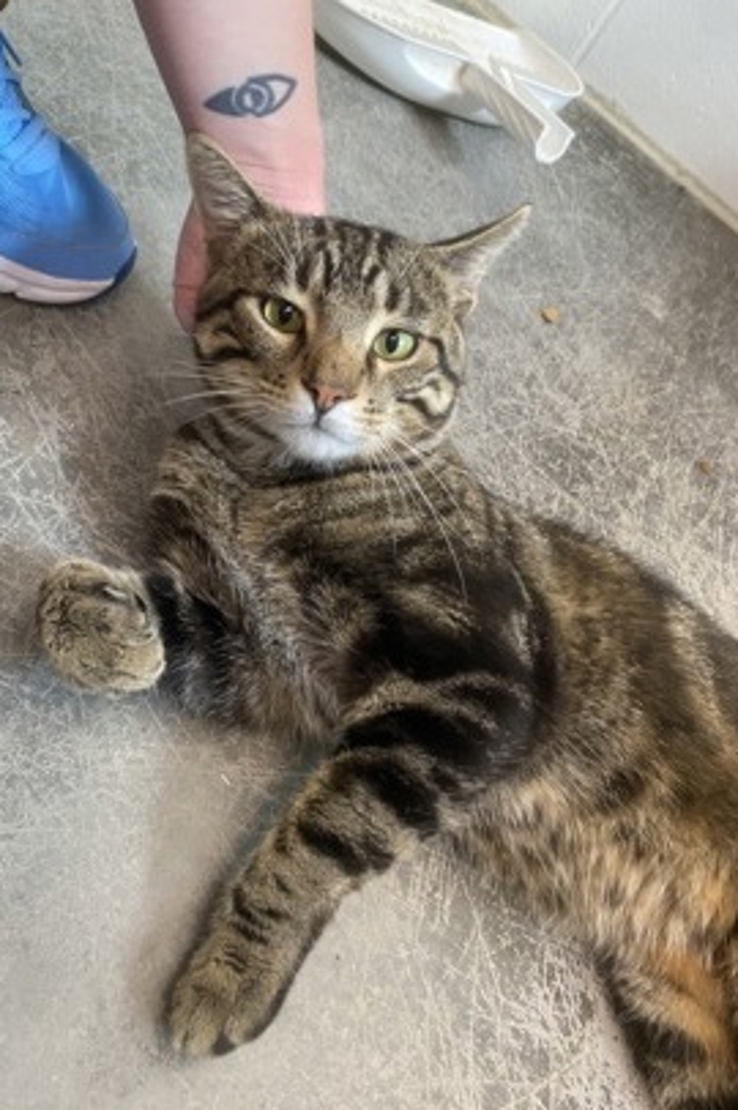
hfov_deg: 46.3
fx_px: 862
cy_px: 550
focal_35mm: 28
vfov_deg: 65.5
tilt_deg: -46.4
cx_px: 332
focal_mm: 4.25
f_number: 1.8
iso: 320
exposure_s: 1/60
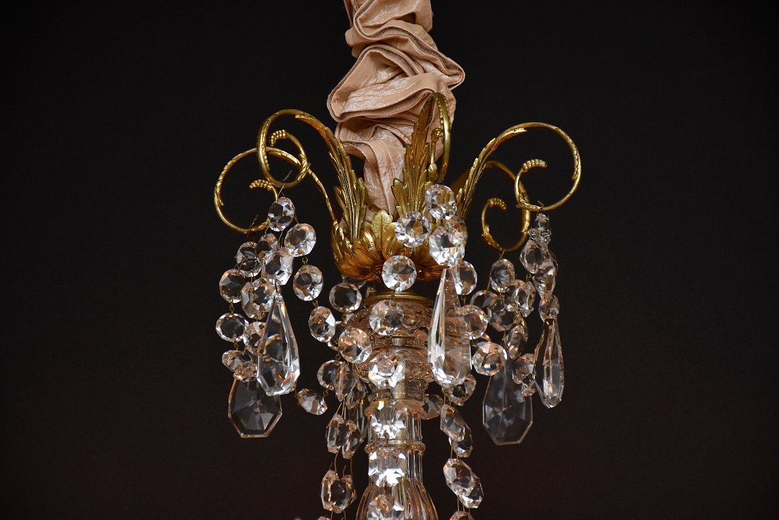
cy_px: 260
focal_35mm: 142
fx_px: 3083
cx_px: 390
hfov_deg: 14.4
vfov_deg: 9.6
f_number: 5.3
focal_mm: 95
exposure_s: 1/160
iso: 900
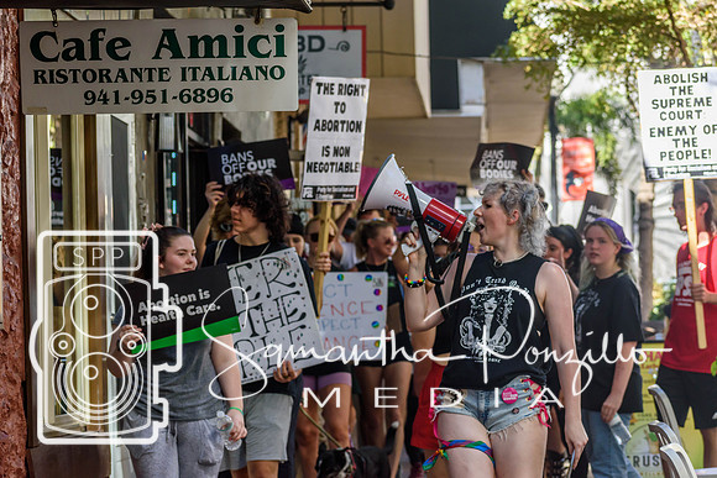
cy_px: 239
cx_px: 358
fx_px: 2988
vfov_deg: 9.2
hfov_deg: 13.7
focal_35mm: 150
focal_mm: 100
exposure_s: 1/400
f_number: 5.6
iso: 400
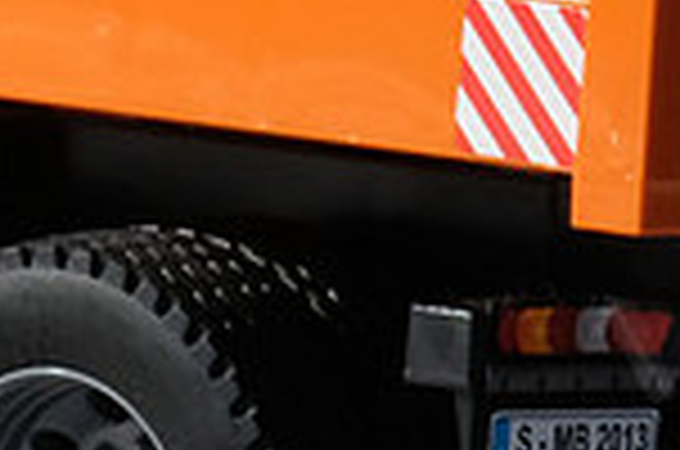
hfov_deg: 1.2
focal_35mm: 1710
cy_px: -76
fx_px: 32232
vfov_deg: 0.8
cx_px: -860
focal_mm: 156.1
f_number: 16
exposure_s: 1/340
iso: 400
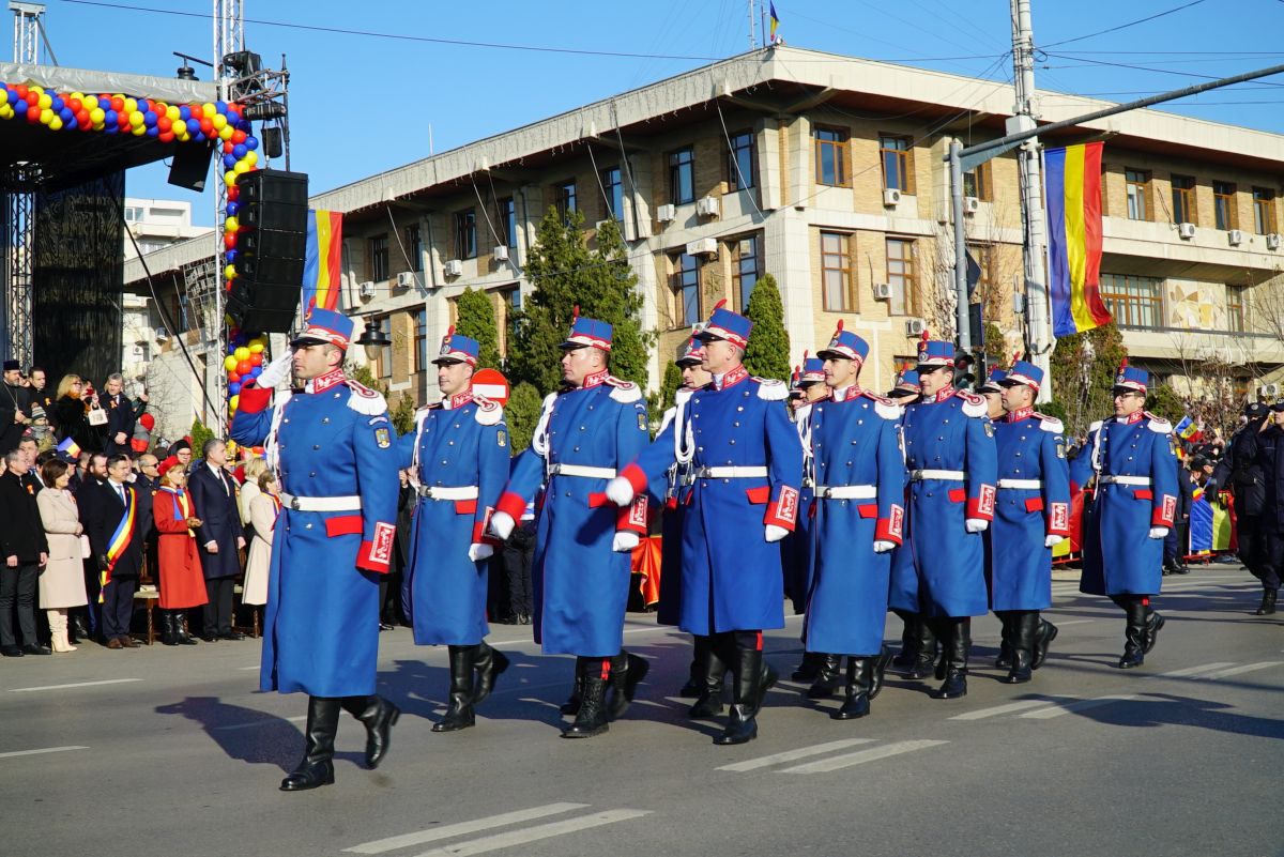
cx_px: 642
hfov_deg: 41.1
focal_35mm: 48
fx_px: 1713
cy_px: 428
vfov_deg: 28.1
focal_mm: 32
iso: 100
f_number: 14
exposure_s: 1/100
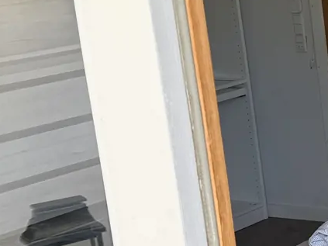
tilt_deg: -12.8
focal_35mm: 109
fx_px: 1033
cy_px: 131
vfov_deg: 13.6
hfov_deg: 16.1
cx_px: 526
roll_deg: +4.1
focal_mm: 6.76
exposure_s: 1/473
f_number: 1.78
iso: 80
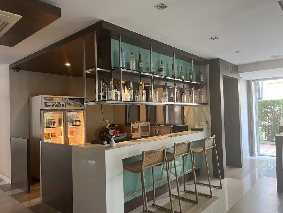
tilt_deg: +0.8
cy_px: 106
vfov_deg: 53.1
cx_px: 142
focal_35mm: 26
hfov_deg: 67.3
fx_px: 213
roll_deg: +1.9
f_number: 1.6
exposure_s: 1/50
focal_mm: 5.1
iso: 100
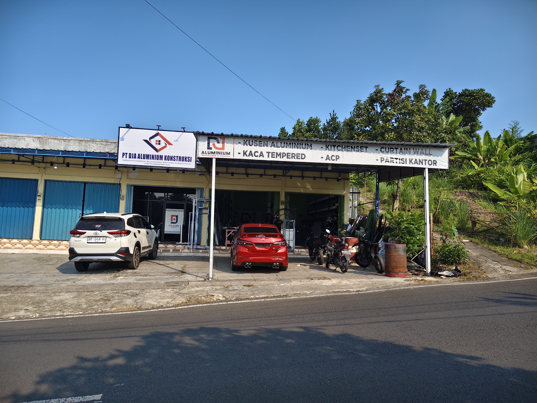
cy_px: 202
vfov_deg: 58.9
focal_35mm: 23
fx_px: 357
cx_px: 268
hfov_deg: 73.9
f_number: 1.88
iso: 50
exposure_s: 1/2604
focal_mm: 5.56
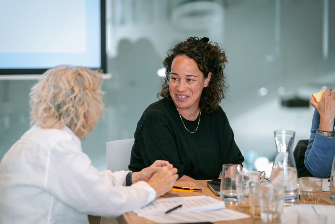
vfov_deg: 15.6
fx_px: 818
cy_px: 112
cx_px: 168
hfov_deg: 23.1
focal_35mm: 88
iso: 200
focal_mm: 85
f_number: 1.8
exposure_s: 1/200
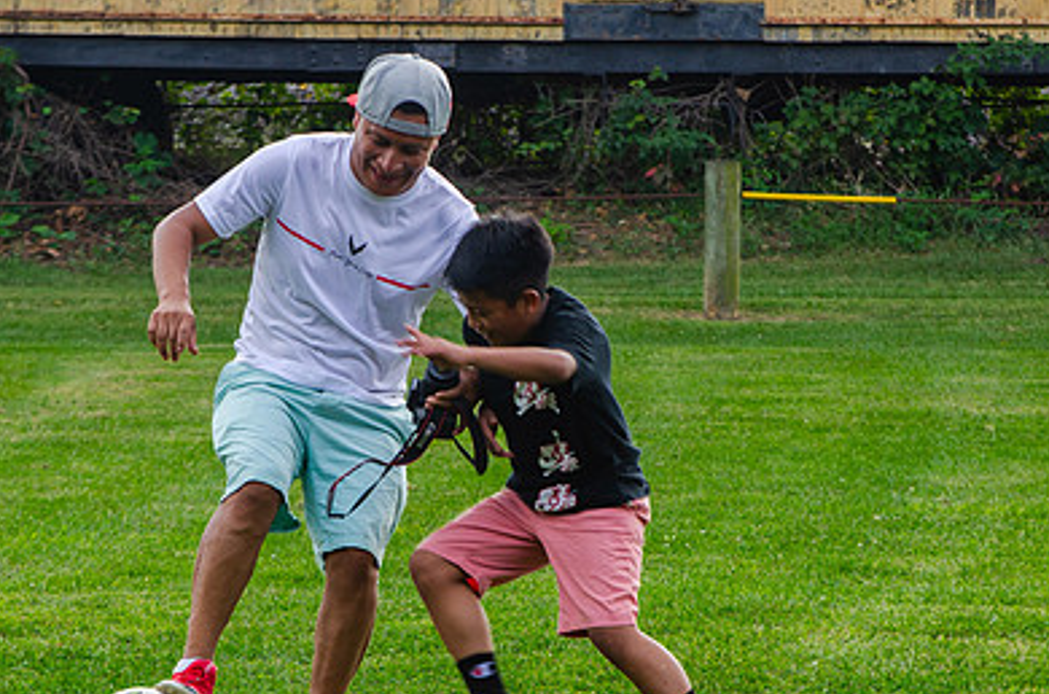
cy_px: 407
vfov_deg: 5.3
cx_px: 429
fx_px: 7529
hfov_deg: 8.0
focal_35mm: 259
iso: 200
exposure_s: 1/200
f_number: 7.1
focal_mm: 105
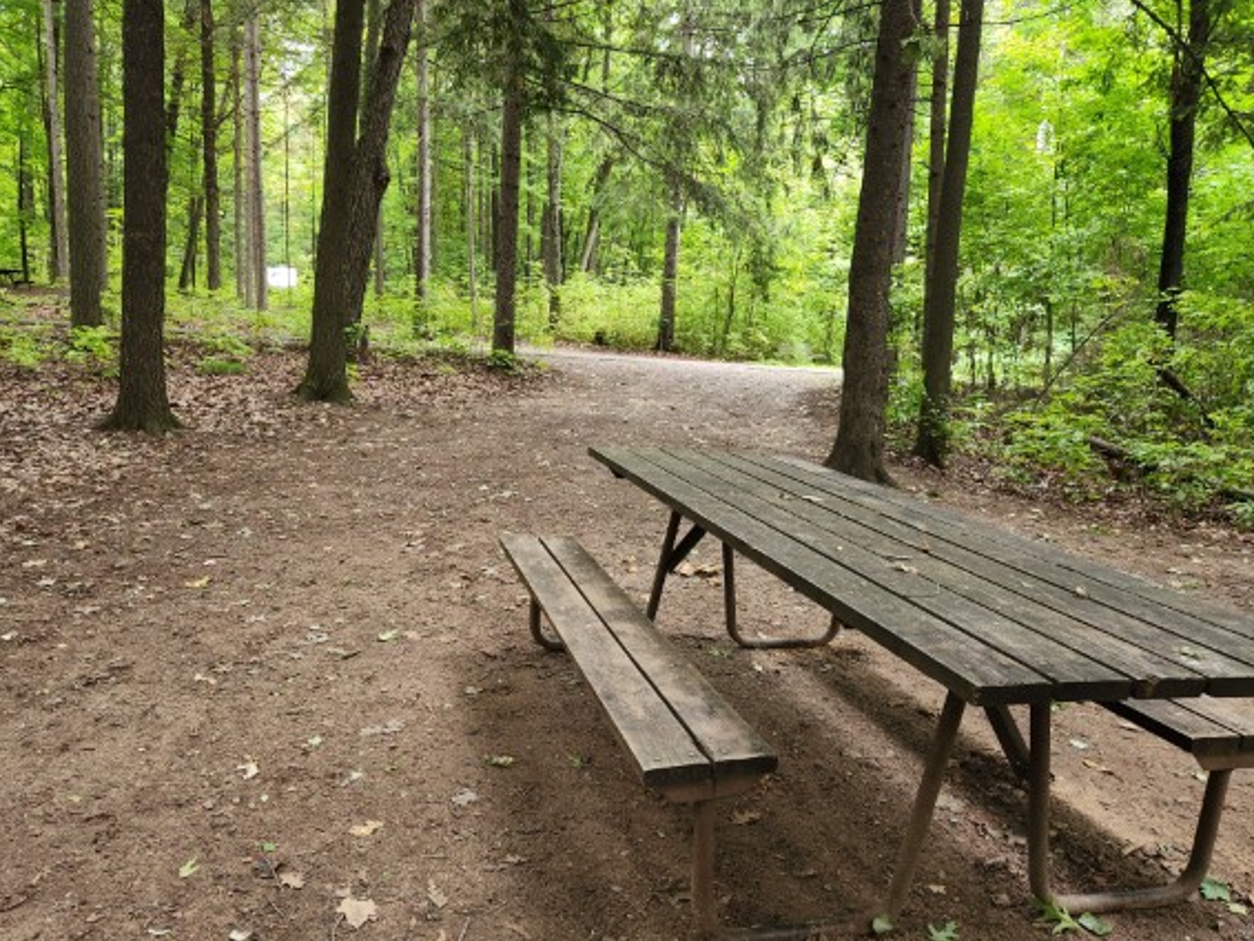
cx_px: 558
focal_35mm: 26
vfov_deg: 53.1
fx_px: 942
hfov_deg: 67.1
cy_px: 483
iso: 200
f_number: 1.8
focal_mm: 5.4
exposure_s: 1/120
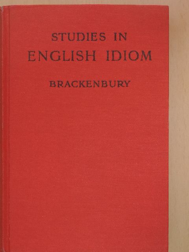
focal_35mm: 75
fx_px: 546
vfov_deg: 26.0
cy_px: 126
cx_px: 94
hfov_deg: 19.6
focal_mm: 13.3
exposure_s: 1/25
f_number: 3.9
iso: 400
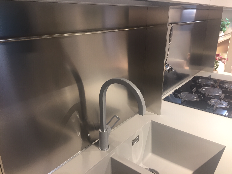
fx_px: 194
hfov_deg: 61.7
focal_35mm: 29
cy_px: 87
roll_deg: -0.3
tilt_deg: -20.8
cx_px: 116
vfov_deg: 48.2
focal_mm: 4.15
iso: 40
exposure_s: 1/33
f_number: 2.2
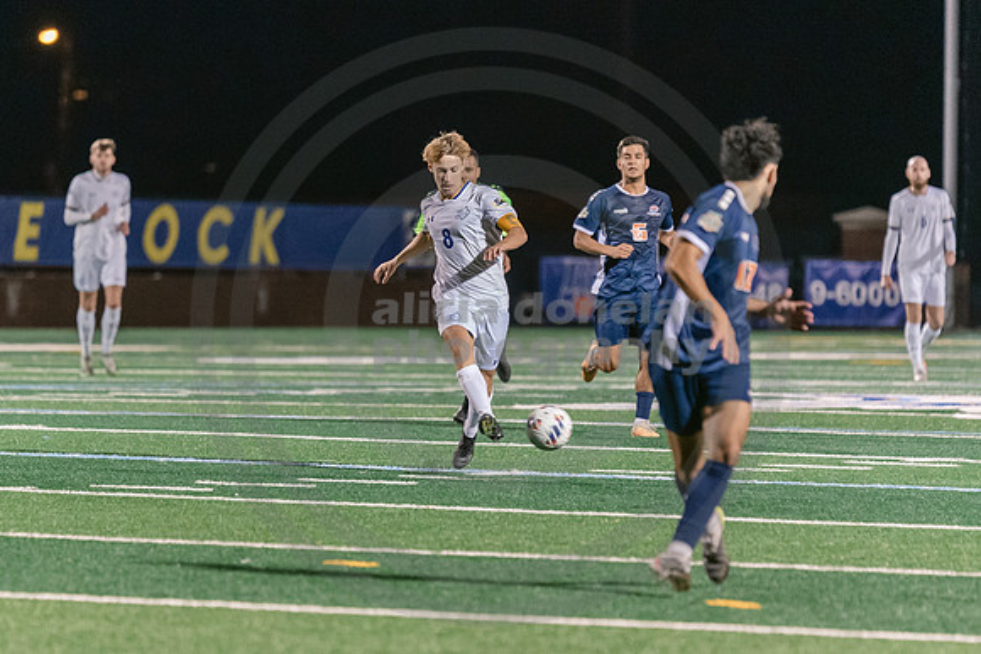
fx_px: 9742
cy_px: 345
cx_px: 414
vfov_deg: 3.8
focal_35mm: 357
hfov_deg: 5.8
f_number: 2.8
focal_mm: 200
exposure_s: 1/500
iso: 3200
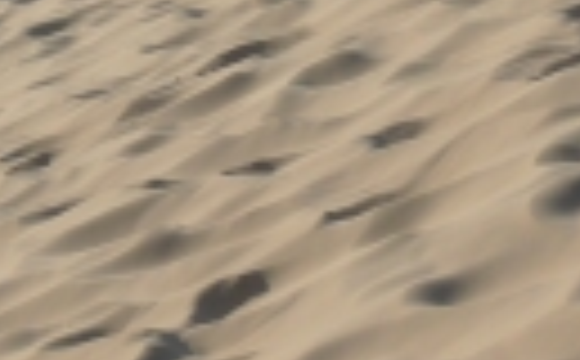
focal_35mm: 127
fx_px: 2003
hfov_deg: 15.4
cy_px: -166
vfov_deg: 10.0
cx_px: -243
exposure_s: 1/500
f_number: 6.3
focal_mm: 7.4
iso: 100
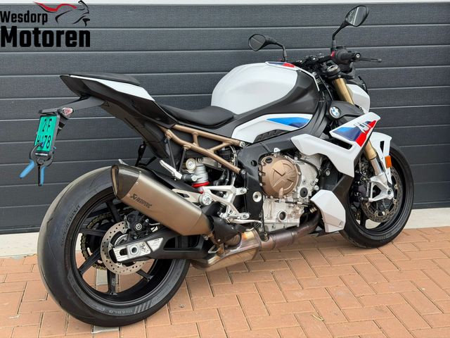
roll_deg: +0.6
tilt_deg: -13.7
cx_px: 225
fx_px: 624
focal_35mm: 48
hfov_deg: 39.7
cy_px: 169
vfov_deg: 30.3
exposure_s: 1/1678
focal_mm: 6.76
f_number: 1.78
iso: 80
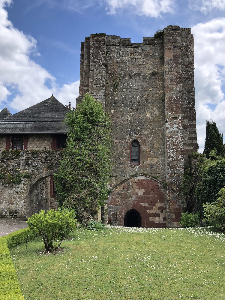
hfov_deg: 49.7
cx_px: 112
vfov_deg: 63.4
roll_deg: +0.0
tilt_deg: +7.6
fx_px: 243
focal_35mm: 28
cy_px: 150
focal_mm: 4
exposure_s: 1/813
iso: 20
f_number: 1.8
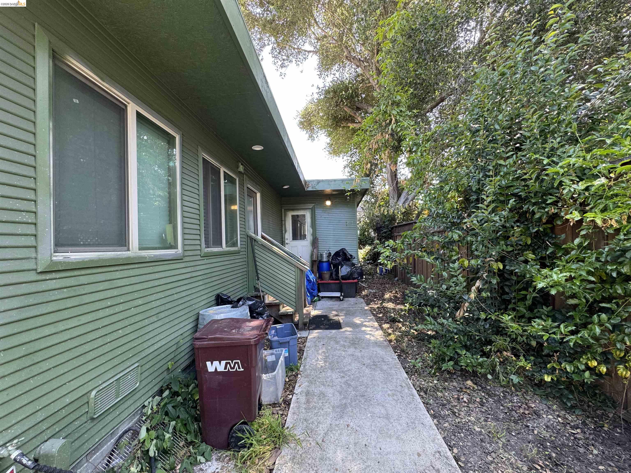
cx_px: 316
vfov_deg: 85.7
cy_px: 236
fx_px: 255
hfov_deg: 102.1
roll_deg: +2.0
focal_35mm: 14
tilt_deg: +1.9
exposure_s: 1/99
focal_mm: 2.22
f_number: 2.2
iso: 80
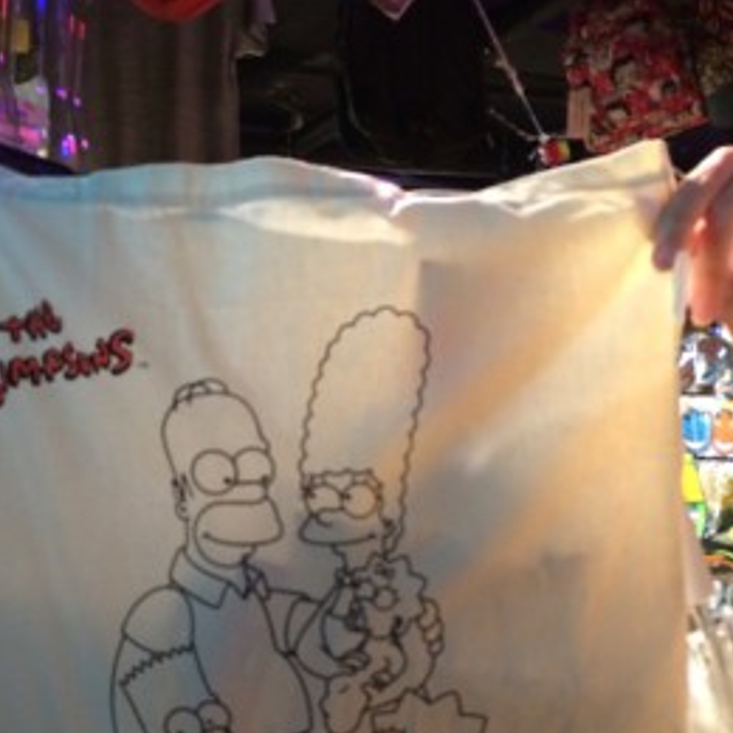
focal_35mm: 46
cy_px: 496
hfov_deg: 36.7
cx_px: 313
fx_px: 1102
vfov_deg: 36.4
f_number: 2.2
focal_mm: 4.12
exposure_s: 1/20
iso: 320
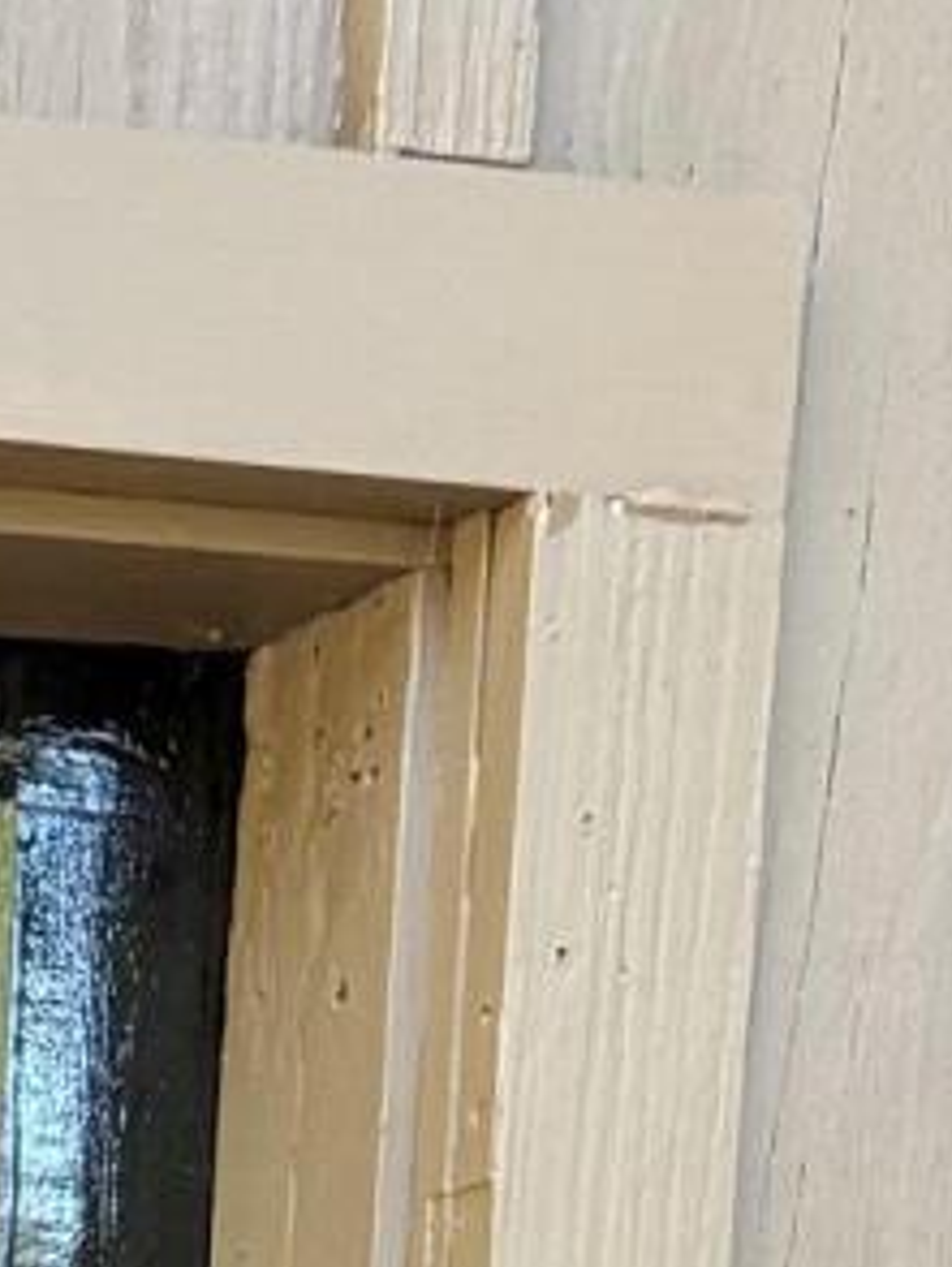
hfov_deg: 8.3
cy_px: 3611
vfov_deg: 9.7
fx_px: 5968
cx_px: -1434
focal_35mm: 163
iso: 200
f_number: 1.78
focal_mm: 6.76
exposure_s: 1/116
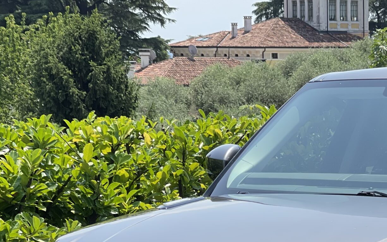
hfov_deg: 14.5
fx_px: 1497
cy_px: 278
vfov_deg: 9.1
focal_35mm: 142
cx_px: 374
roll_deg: -0.6
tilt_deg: -8.2
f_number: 2.2
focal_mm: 7.5
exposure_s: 1/1004
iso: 32
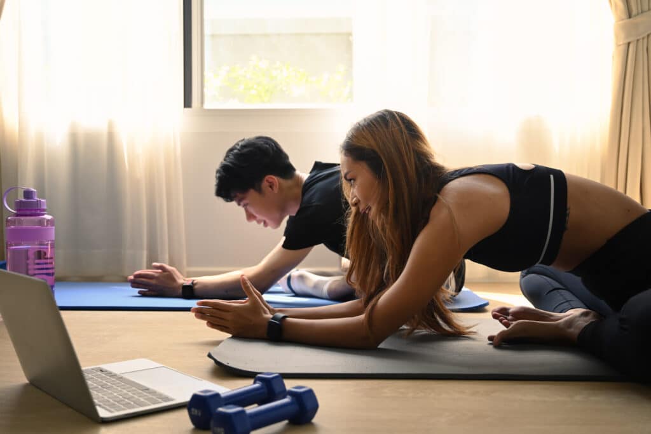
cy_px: 217
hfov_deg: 51.9
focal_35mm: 37
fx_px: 669
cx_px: 326
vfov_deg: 36.0
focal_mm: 37
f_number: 4
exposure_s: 1/250
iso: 500
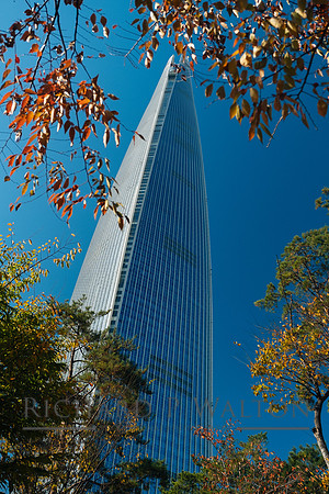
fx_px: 439
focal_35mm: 32
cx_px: 164
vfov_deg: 58.7
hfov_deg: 41.1
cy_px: 247
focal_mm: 21.3
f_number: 3.2
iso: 200
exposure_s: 1/1000
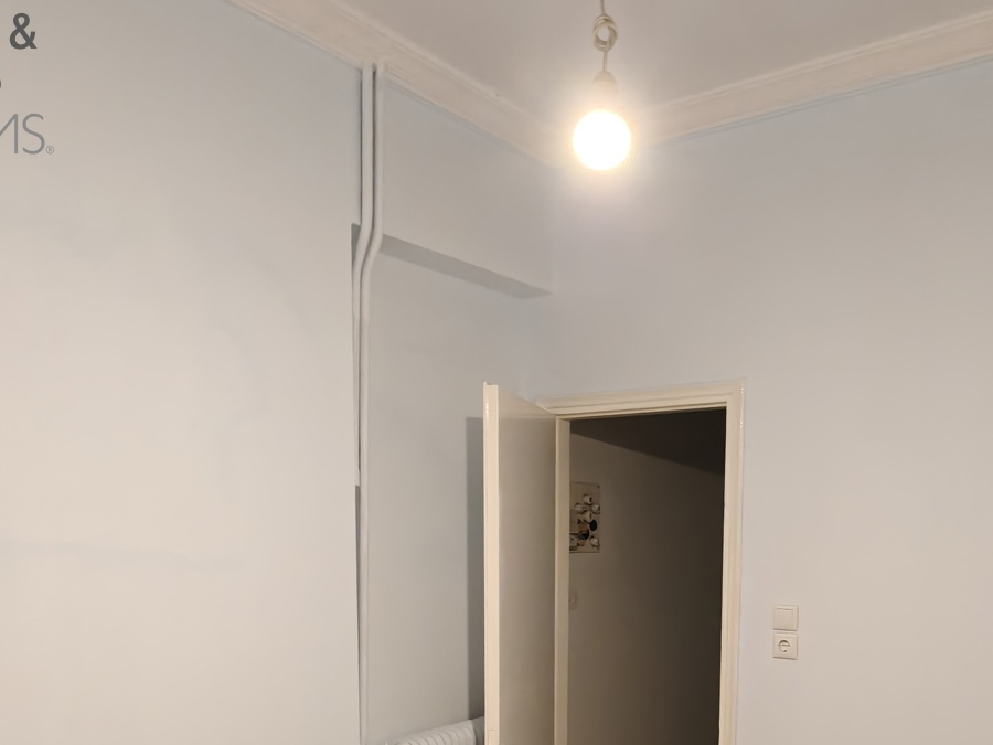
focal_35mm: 32
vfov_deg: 41.3
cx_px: 594
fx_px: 918
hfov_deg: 56.4
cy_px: 643
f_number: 2
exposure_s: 1/63
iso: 3200
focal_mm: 2.3
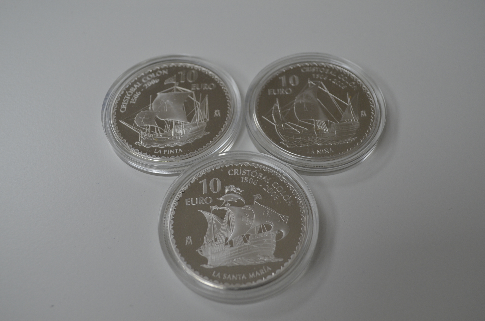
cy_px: 160
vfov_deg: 34.1
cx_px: 242
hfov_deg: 49.6
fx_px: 524
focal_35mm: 39
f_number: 5
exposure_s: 1/100
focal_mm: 26
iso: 400
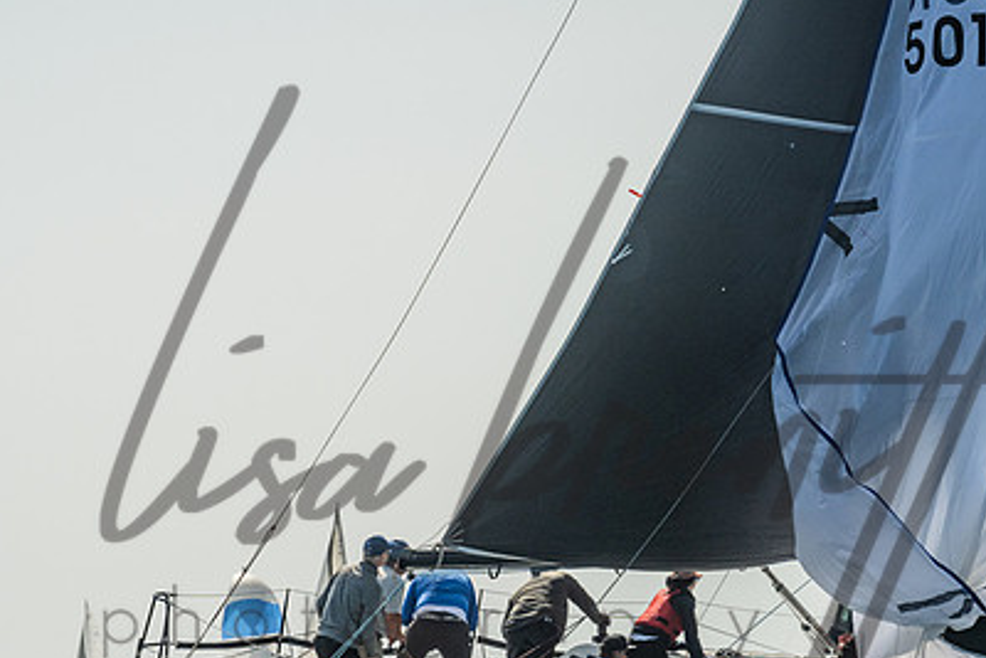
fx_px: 6548
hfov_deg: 8.6
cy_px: 537
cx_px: 502
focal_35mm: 239
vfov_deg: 5.7
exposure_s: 1/1600
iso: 320
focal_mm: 135
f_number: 6.3
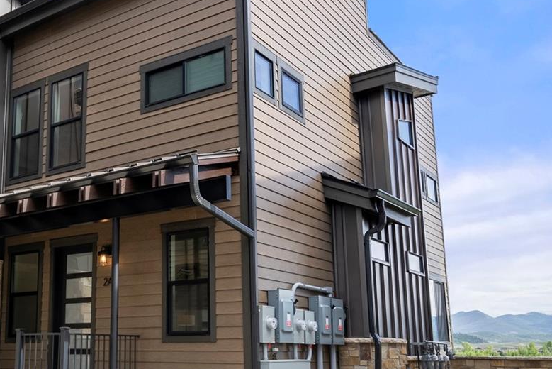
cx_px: 155
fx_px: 598
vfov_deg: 34.1
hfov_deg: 48.1
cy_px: 221
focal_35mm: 39
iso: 100
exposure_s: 1/30
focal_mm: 19
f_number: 10
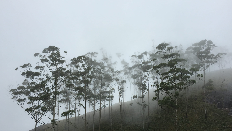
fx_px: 197
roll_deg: -2.6
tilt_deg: +7.7
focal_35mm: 32
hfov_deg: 61.0
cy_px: 73
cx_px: 117
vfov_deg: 36.6
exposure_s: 1/964
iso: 32
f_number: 2.2
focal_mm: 4.15
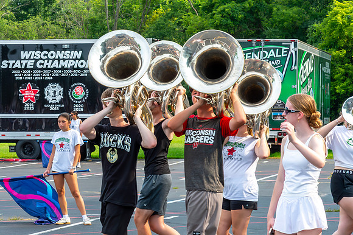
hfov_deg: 11.0
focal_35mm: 185
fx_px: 1816
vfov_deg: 7.4
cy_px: 125
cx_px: 17
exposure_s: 1/250
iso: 320
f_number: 13
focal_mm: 86
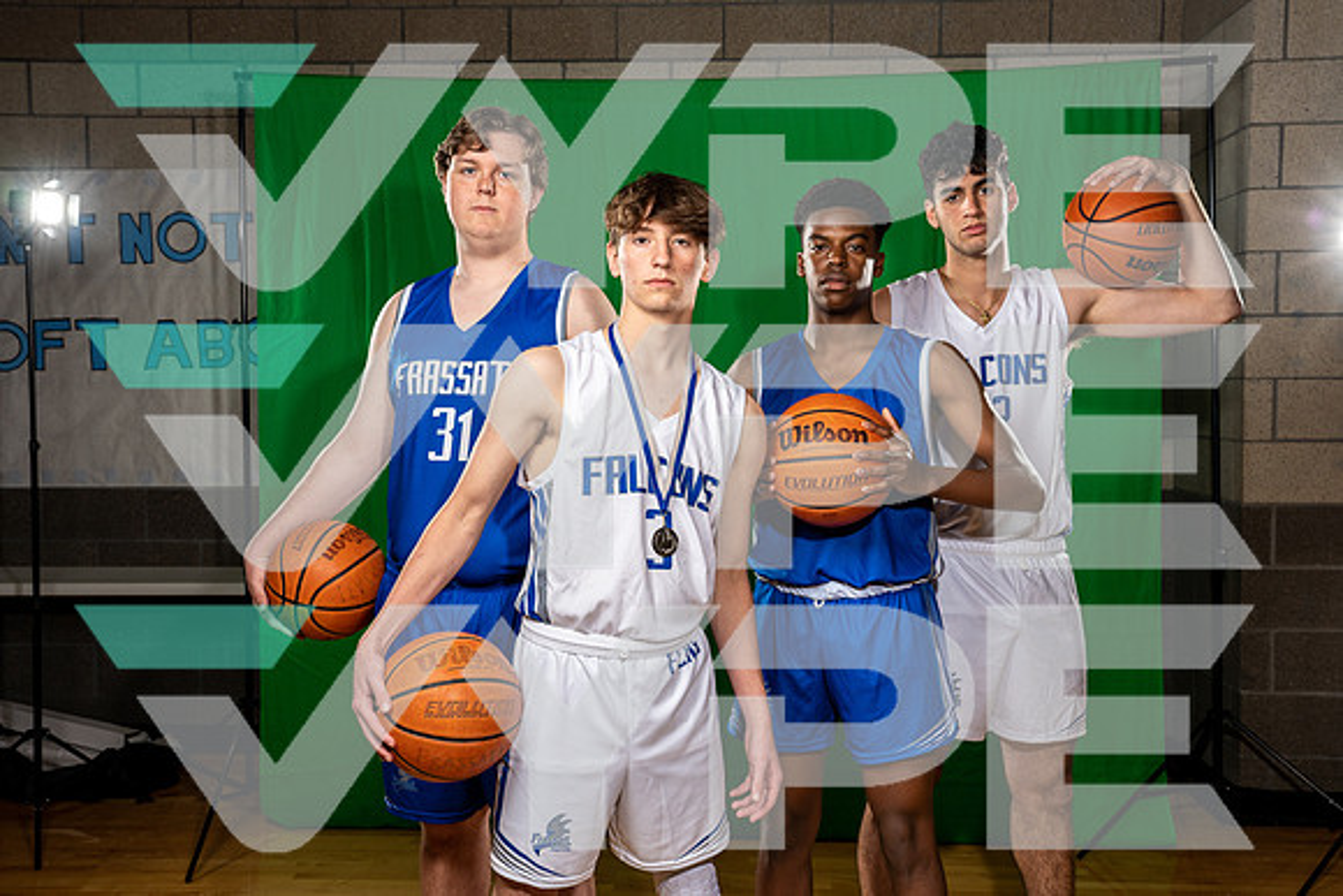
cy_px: 448
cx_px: 672
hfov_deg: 48.4
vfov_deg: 33.4
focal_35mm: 40
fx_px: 1493
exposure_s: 1/250
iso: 250
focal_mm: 40
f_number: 8
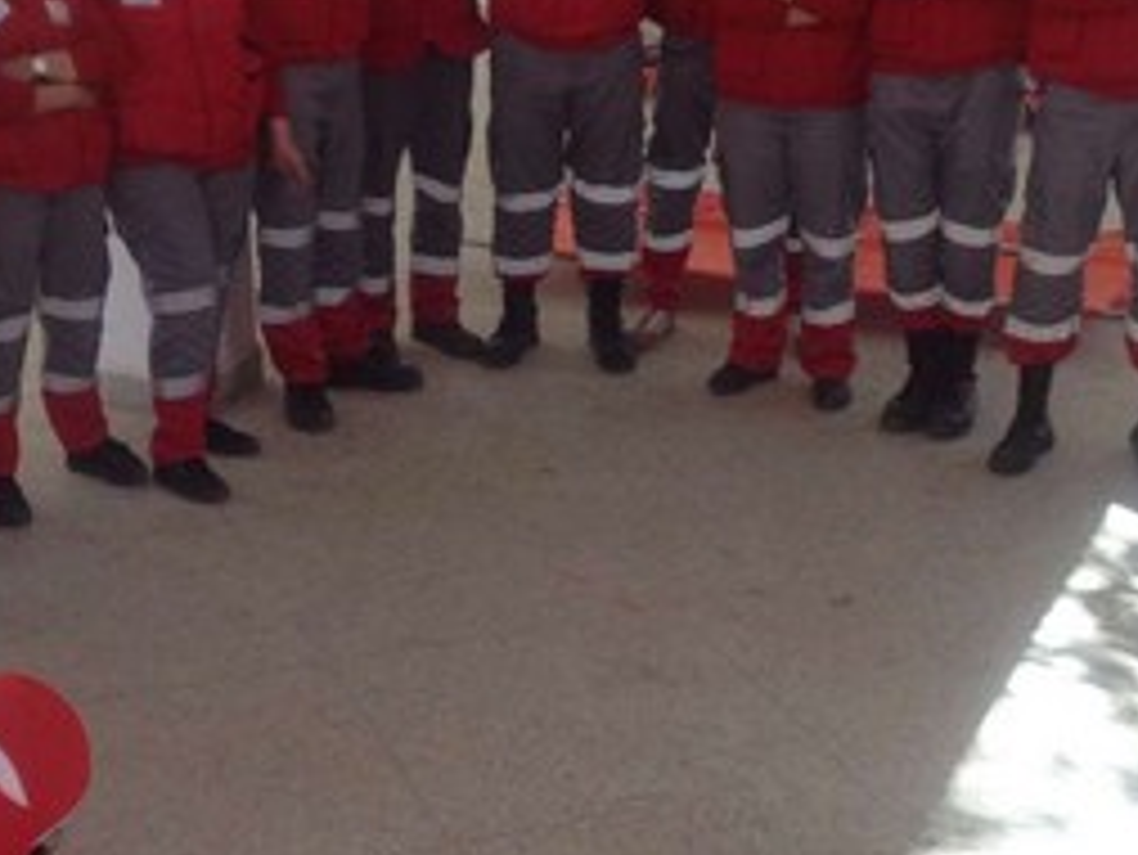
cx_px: 495
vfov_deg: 17.8
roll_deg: +1.9
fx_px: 2730
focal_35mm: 83
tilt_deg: -24.7
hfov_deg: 23.5
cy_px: 477
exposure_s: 1/157
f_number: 2.4
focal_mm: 4.28
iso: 50
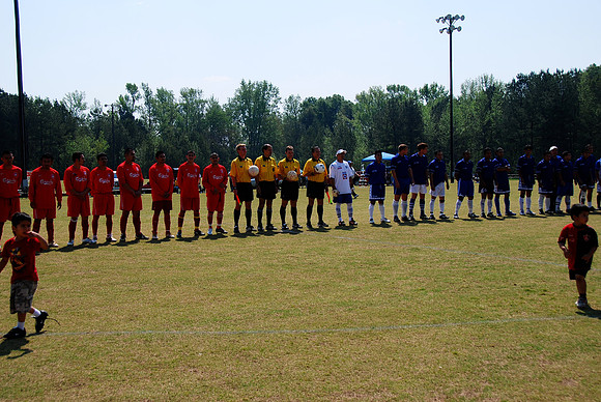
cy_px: 201
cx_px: 300
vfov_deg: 28.1
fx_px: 802
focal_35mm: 48
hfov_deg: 41.1
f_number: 7.1
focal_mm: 32
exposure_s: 1/500
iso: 100
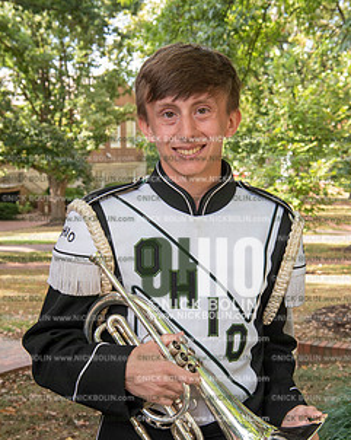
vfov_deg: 29.9
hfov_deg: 24.2
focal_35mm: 63
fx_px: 819
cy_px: 278
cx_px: 202
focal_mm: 45
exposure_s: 1/100
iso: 500
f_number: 8
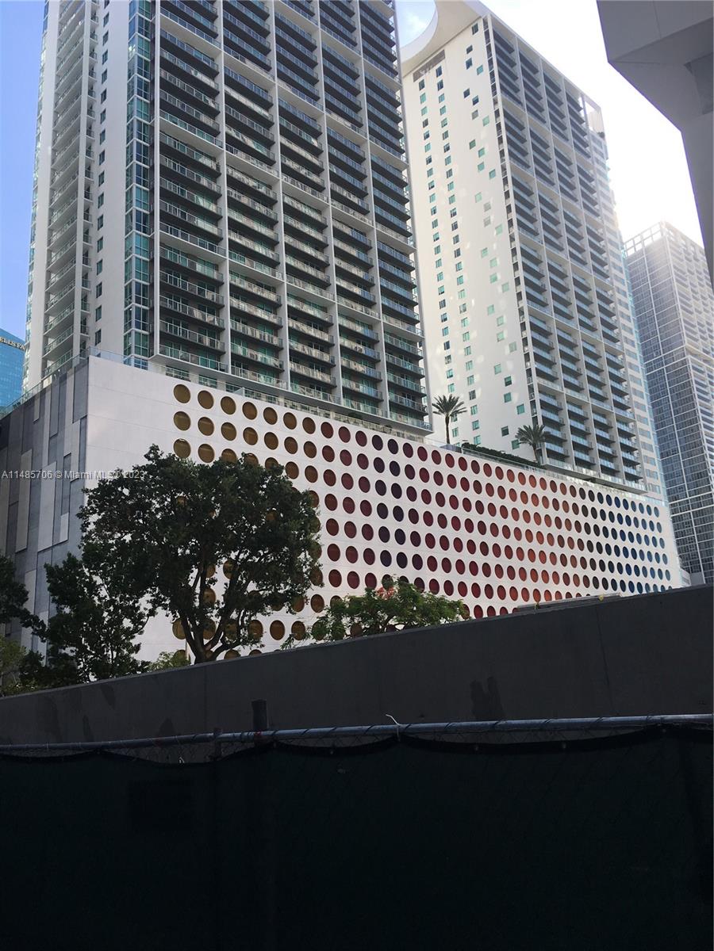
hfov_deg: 48.2
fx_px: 798
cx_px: 357
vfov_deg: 61.7
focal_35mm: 29
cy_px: 476
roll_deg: +2.7
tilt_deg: +16.6
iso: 25
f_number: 2.2
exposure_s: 1/693
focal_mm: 4.15
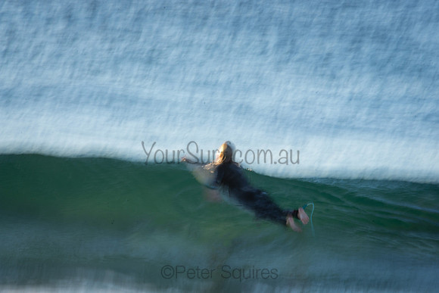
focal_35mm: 750
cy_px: 146
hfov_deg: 2.7
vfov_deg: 1.8
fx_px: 9148
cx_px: 220
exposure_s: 1/10
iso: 100
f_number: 25
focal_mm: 500
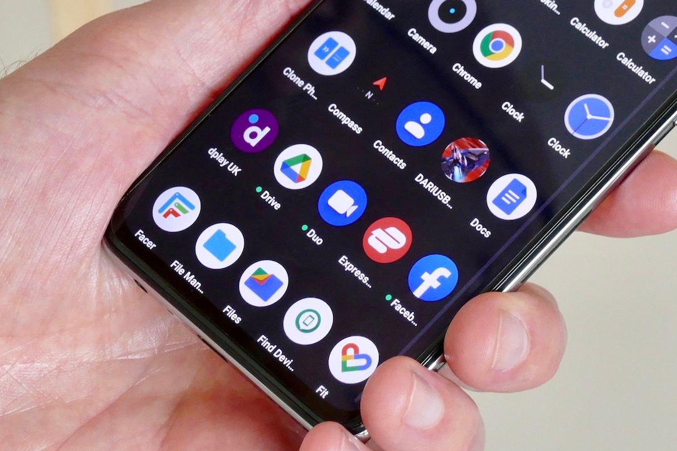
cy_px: 68
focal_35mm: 178
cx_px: 425
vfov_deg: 7.7
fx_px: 3347
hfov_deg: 11.5
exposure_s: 1/80
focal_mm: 34.91
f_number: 6.3
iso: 800
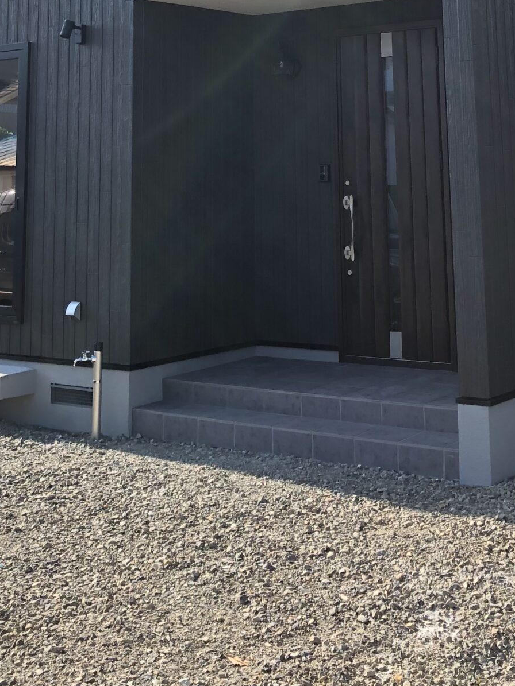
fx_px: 1190
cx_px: 329
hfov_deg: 24.3
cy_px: -11
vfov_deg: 29.8
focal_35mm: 60
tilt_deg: +9.0
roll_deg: -0.2
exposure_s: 1/738
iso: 20
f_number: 1.8
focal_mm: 3.99
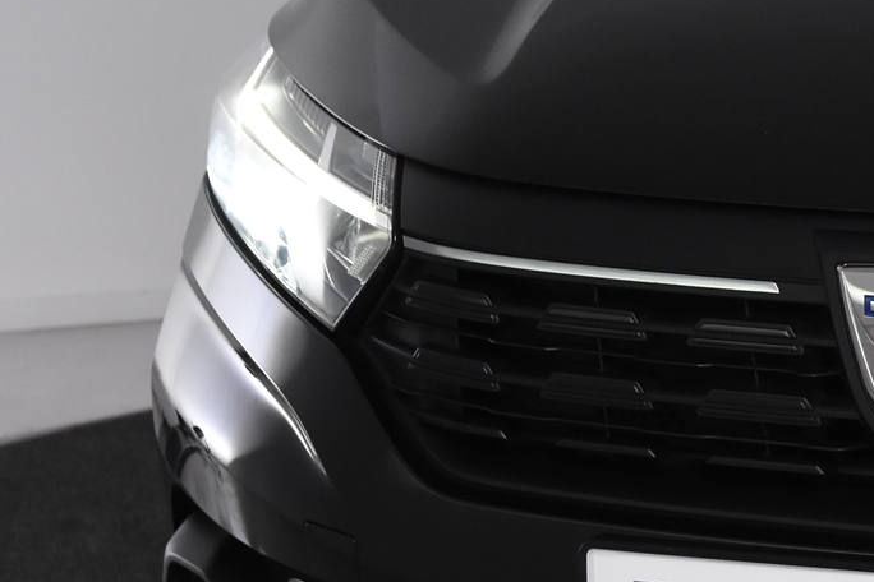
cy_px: 461
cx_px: 1206
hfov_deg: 12.4
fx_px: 3884
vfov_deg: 8.6
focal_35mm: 160
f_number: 6.3
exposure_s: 1/160
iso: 1600
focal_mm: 38
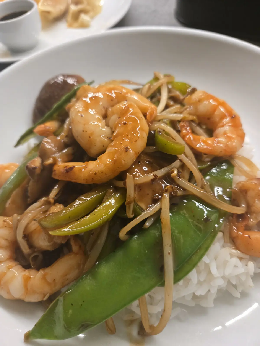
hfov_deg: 58.9
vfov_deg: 73.9
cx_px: 130
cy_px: 173
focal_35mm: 23
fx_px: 230
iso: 800
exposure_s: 1/100
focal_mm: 5.4
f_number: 1.8
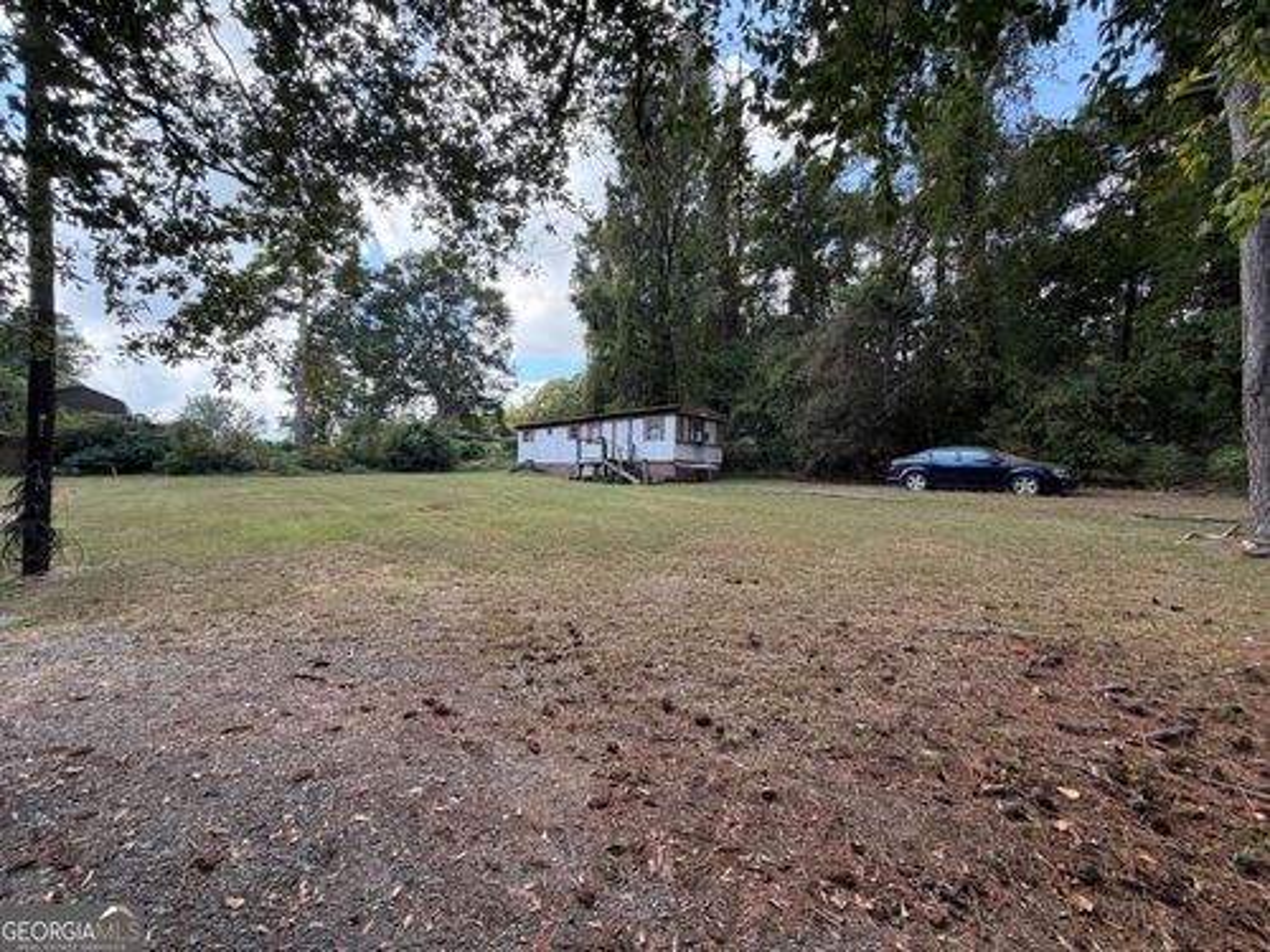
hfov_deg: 102.1
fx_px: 514
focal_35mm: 14
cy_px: 476
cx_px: 635
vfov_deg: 85.7
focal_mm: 2.22
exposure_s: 1/228
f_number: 2.2
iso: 64
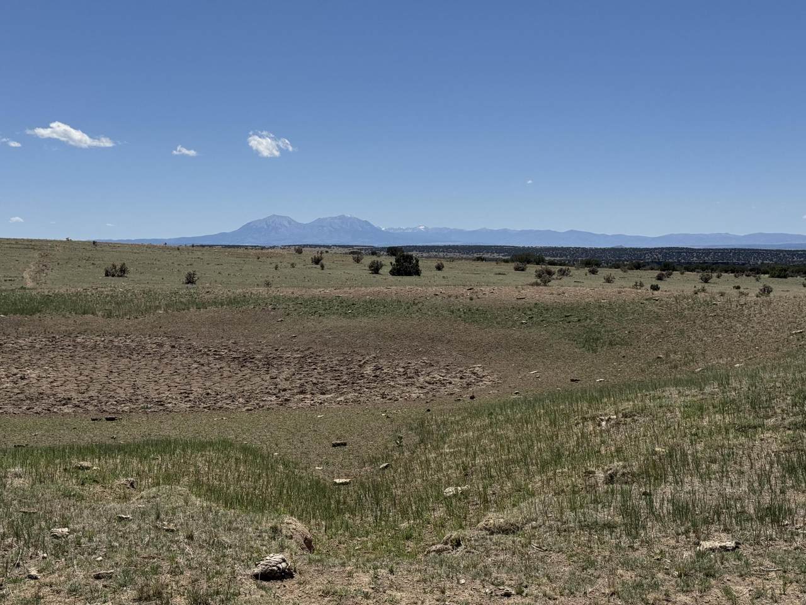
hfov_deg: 39.7
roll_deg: -0.1
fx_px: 1118
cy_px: 302
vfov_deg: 30.3
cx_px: 403
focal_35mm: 48
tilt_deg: -2.9
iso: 64
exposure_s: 1/7937
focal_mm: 6.76
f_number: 1.78
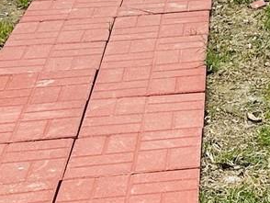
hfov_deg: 10.1
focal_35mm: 167
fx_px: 1304
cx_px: 674
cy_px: -367
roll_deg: -0.5
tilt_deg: +2.0
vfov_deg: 7.9
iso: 80
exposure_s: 1/1393
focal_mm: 6.86
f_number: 1.78
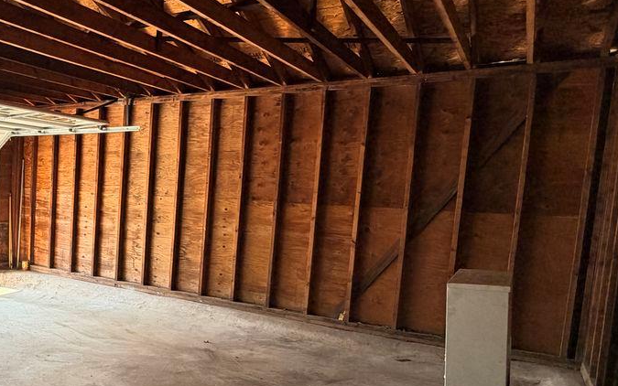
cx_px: 52
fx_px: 556
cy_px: 240
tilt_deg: -5.3
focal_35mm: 33
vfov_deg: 38.1
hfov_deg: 50.9
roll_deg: -1.9
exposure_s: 1/121
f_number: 2.2
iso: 125
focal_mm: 2.22
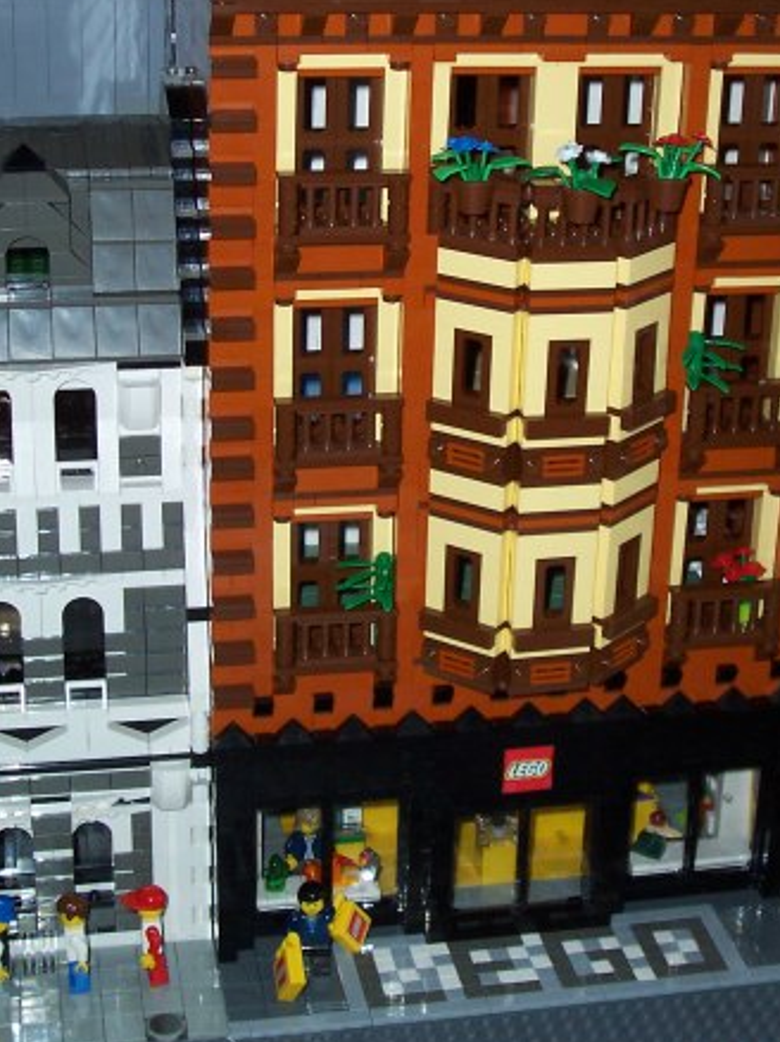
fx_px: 1925
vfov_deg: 30.1
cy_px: 354
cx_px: 465
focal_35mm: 64
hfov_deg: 22.9
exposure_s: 1/60
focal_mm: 7
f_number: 3
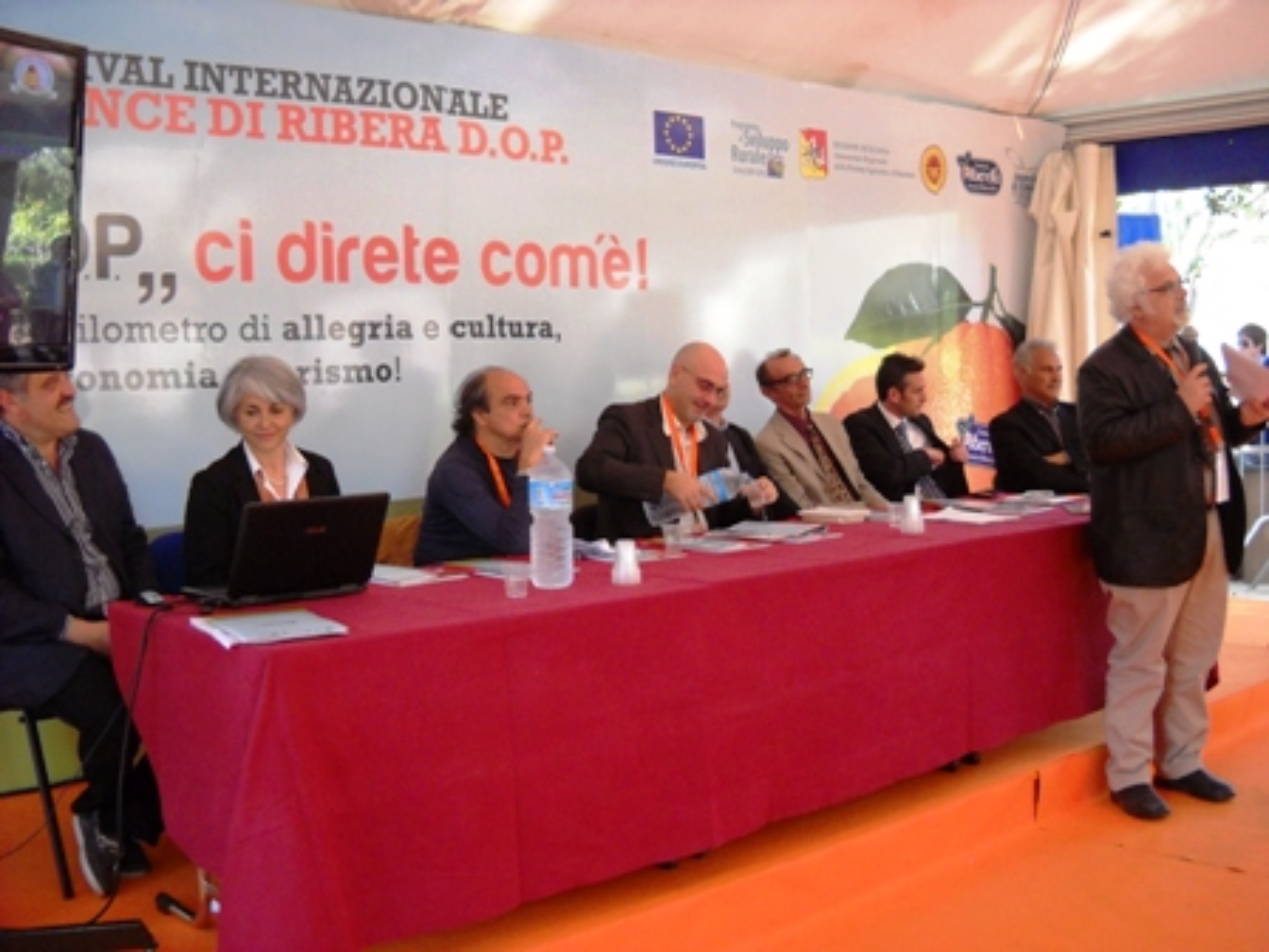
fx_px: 1503
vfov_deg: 35.1
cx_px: 634
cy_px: 476
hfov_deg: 45.8
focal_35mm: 41
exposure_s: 1/60
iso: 366
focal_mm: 6.72
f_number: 3.1
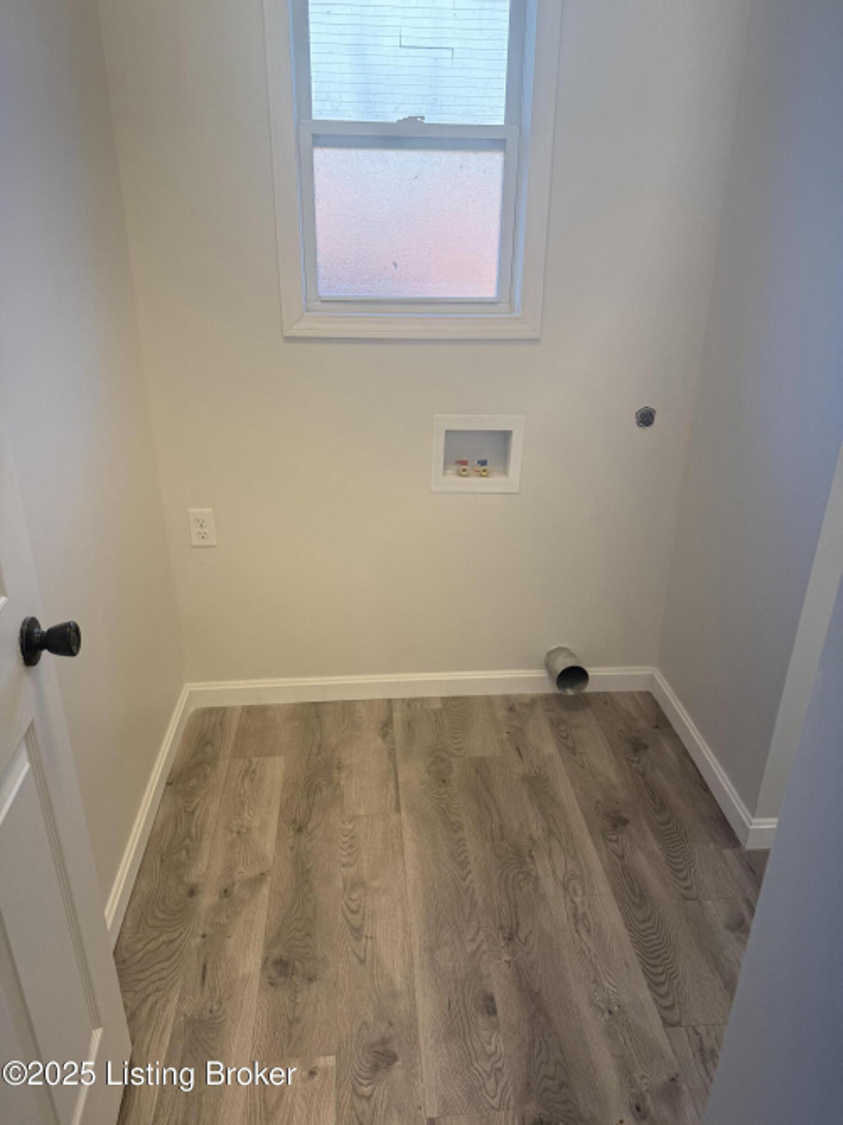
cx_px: 422
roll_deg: -1.7
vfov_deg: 71.6
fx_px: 780
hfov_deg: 56.8
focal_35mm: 24
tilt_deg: -24.1
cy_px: 562
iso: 100
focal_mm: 6.76
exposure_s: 1/282
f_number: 1.78
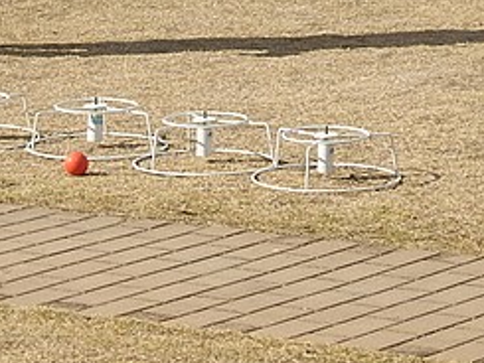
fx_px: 3595
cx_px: 120
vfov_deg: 5.8
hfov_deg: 7.7
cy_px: 120
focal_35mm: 257
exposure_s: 1/2000
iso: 100
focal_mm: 23.5
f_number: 2.7
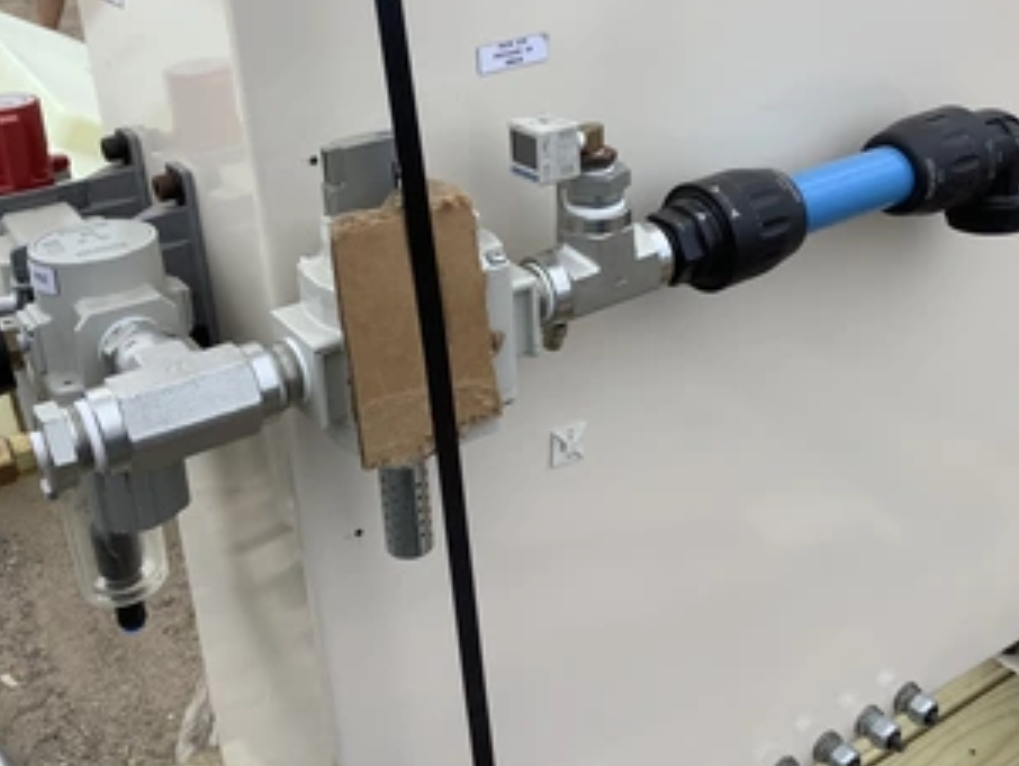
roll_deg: +4.4
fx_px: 1208
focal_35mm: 41
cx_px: 496
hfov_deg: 45.7
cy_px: 270
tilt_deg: -23.5
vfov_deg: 34.9
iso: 25
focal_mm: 3.3
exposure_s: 1/754
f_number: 2.4
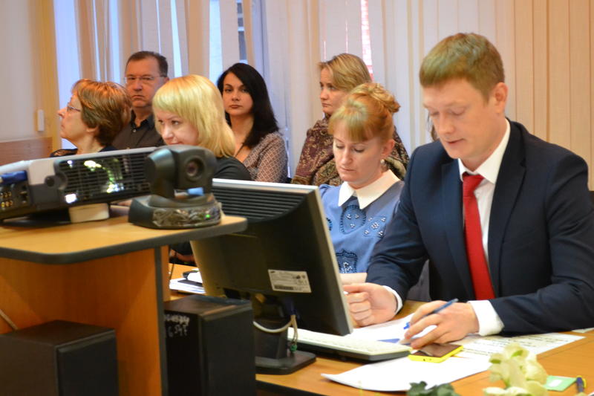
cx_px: 297
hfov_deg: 24.6
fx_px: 1361
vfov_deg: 16.5
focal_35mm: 82
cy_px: 198
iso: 2500
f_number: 5.6
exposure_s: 1/30
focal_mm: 55
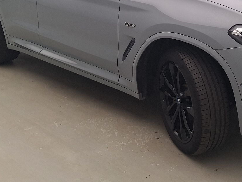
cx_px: 178
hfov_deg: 35.5
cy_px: 8
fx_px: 371
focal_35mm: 53
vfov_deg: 26.3
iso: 40
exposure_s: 1/178
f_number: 1.8
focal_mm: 5.54
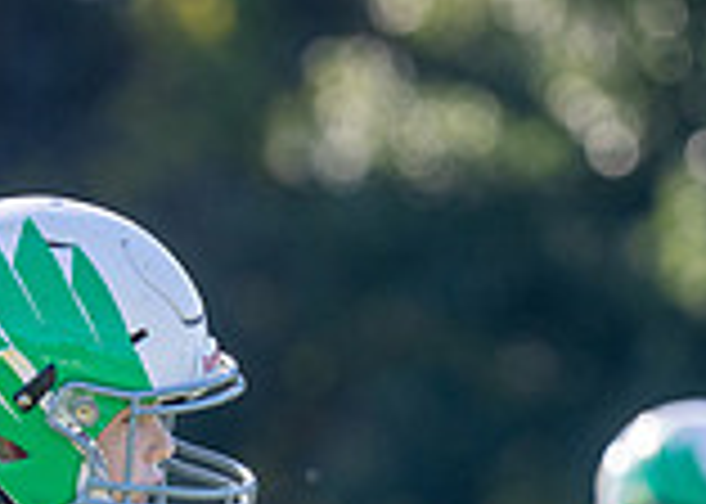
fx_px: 16214
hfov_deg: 2.5
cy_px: 693
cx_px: -3
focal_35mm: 809
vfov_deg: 1.8
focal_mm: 159
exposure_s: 1/2500
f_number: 2.8
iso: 250
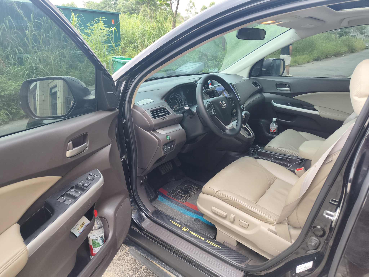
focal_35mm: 23
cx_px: 184
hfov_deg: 73.9
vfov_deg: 58.9
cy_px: 138
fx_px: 245
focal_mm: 5.56
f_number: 1.88
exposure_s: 1/101
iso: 64
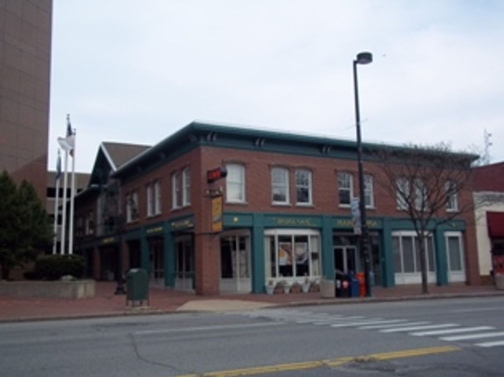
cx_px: 252
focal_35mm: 36
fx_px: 524
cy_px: 188
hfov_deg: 51.4
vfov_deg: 39.6
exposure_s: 1/160
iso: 80
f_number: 8
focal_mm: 6.5
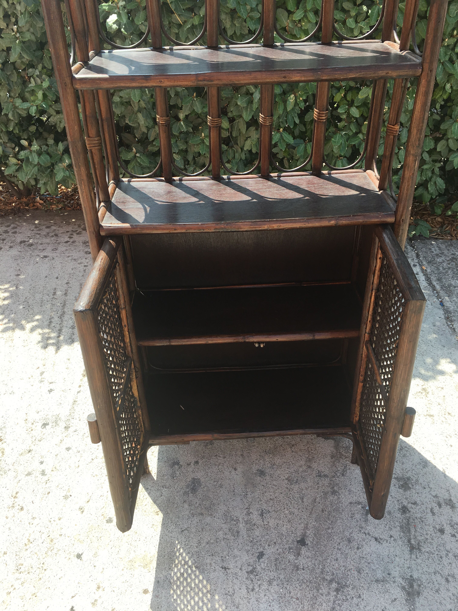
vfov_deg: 61.7
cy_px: 306
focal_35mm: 29
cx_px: 229
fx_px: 512
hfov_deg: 48.2
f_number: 2.2
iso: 25
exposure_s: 1/523
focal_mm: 4.15
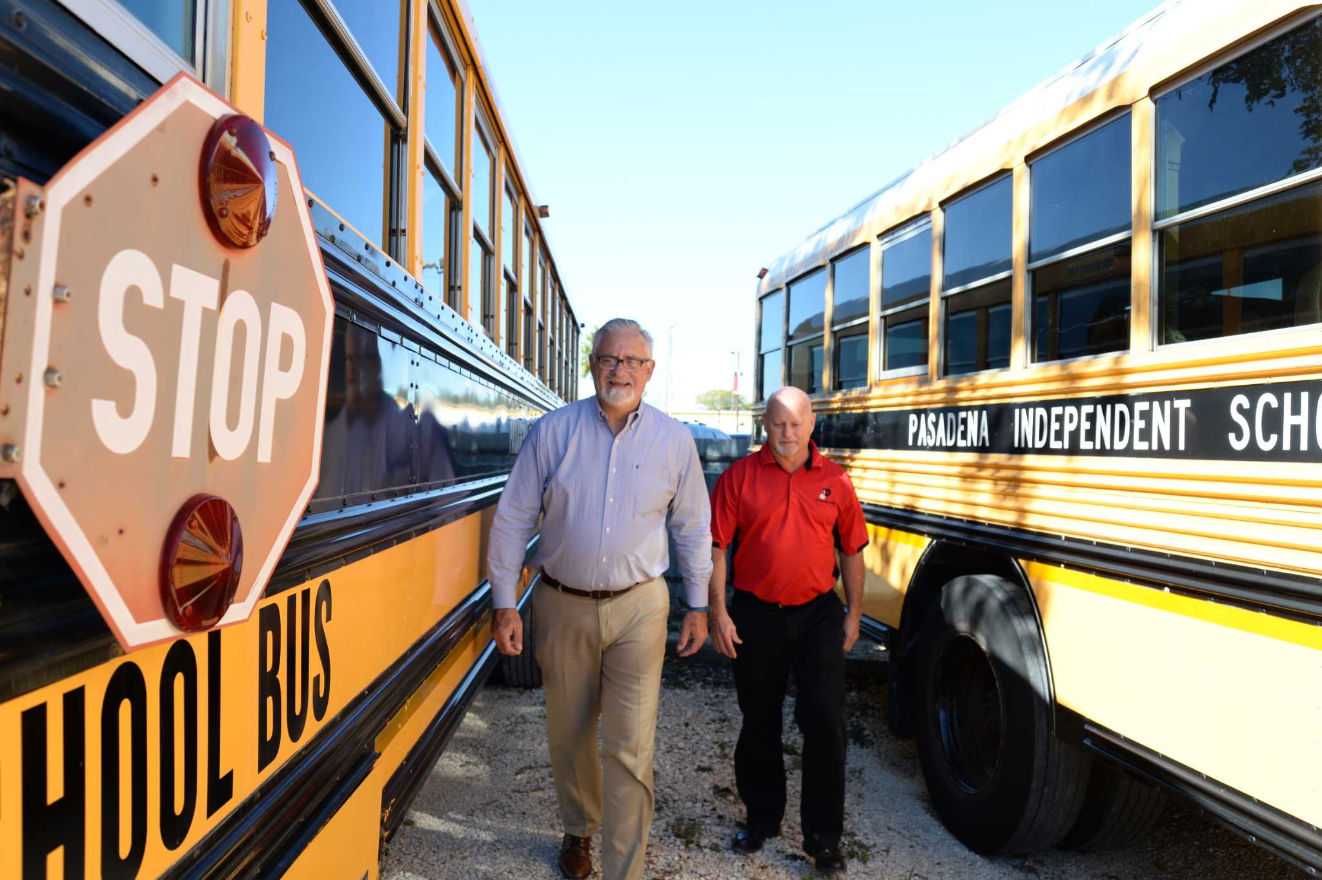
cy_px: 440
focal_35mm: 28
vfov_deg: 46.4
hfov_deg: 65.5
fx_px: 1028
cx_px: 661
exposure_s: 1/320
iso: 400
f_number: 7.1
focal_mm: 28
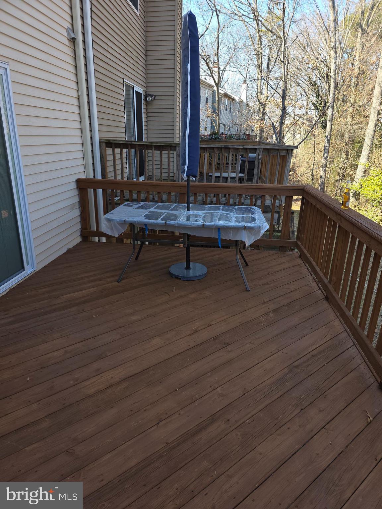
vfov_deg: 73.9
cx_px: 191
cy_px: 254
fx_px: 338
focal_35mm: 23
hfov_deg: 58.9
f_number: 1.7
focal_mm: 6.3
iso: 12
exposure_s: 1/129
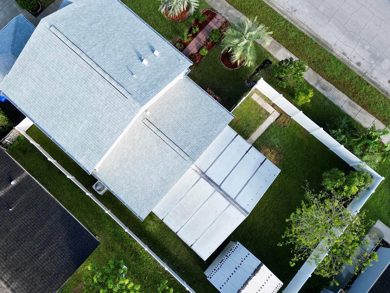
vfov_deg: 44.1
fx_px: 361
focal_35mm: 32
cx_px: 146
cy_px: 132
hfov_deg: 56.1
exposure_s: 1/640
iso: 100
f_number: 1.7
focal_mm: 6.72
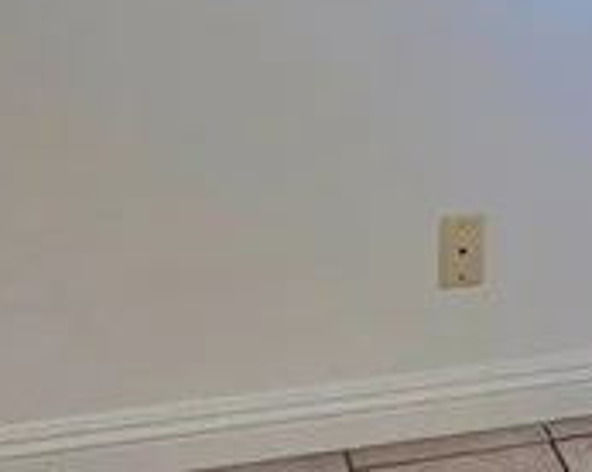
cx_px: 1027
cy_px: -404
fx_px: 2328
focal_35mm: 133
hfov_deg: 13.2
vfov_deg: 10.8
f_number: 1.8
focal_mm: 5.4
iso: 100
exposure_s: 1/120
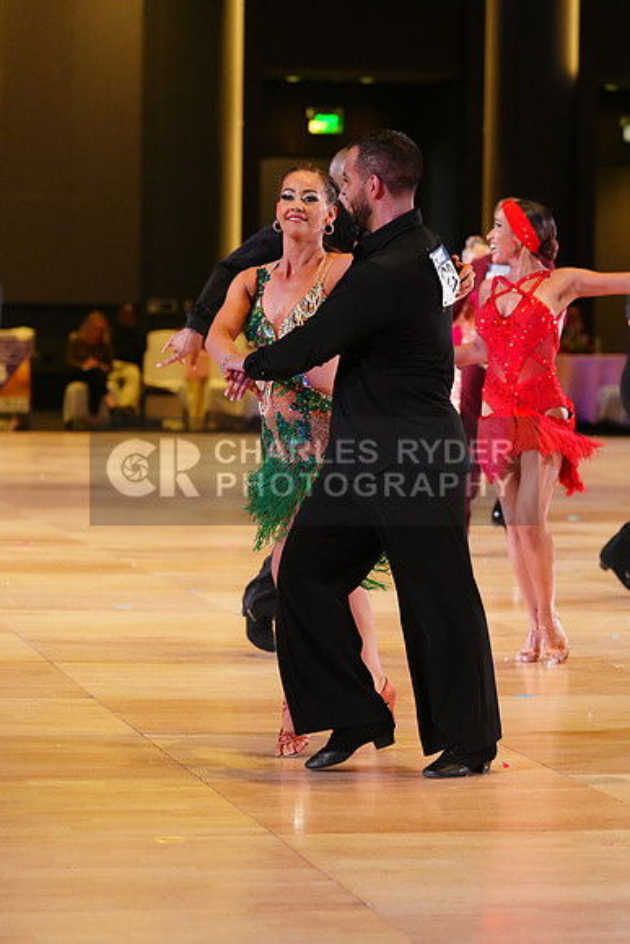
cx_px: 315
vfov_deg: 15.6
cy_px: 472
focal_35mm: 131
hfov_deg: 10.5
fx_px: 3436
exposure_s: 1/400
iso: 4000
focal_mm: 131
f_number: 4
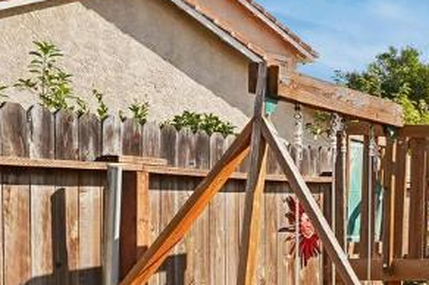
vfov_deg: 18.7
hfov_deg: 15.9
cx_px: 992
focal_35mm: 72
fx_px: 857
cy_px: 224
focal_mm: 14
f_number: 9
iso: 640
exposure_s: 1/640
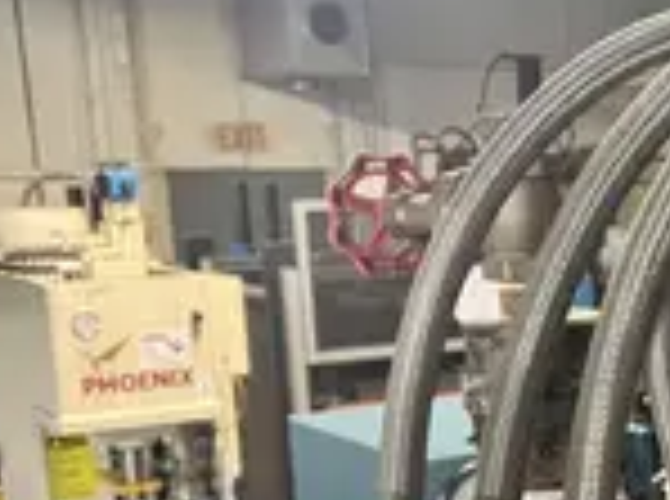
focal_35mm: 70
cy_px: 486
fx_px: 1352
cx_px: 715
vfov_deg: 20.3
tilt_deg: -13.8
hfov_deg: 26.0
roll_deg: +0.4
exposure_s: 1/30
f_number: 1.5
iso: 500
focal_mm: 5.7
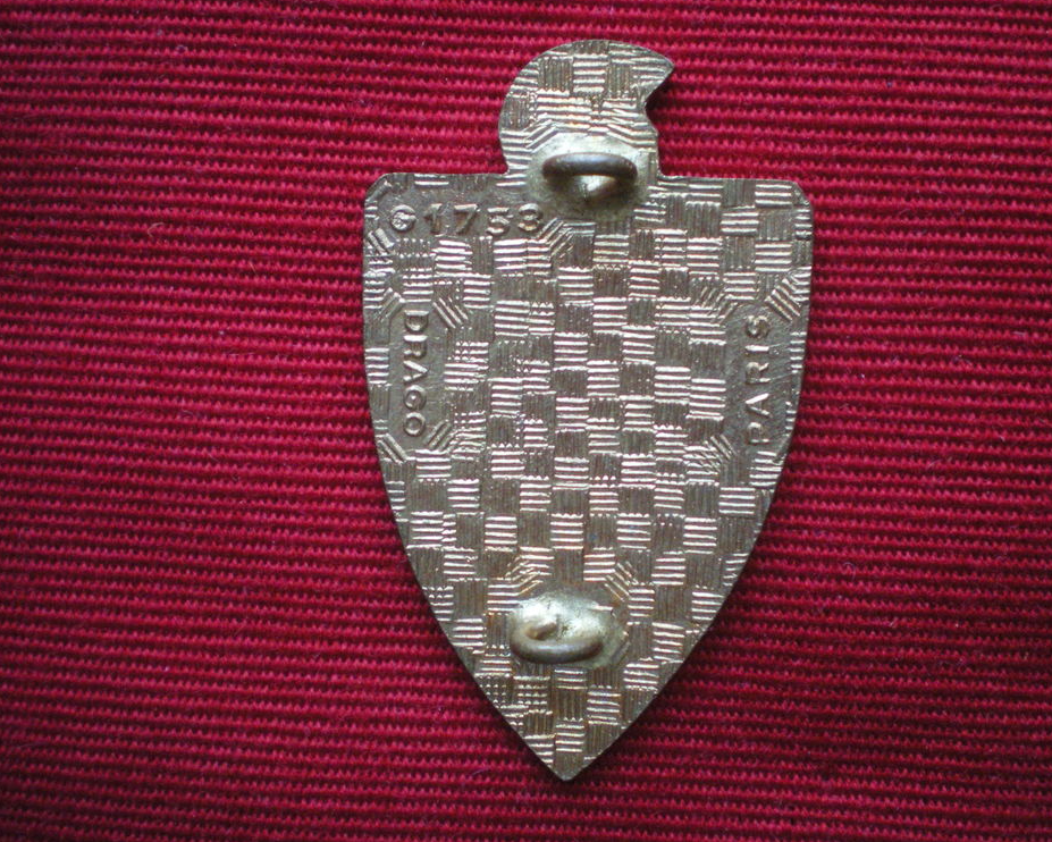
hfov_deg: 45.8
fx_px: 1246
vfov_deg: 37.3
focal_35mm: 40
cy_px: 418
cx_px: 542
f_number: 3.1
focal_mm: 6.3
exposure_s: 1/50
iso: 400
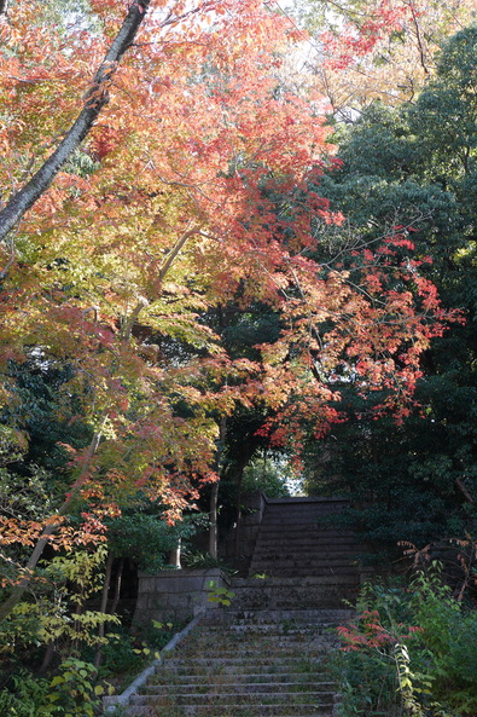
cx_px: 241
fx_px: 1173
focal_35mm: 59
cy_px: 355
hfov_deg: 23.0
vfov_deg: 33.9
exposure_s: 1/60
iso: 200
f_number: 5.4
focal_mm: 28
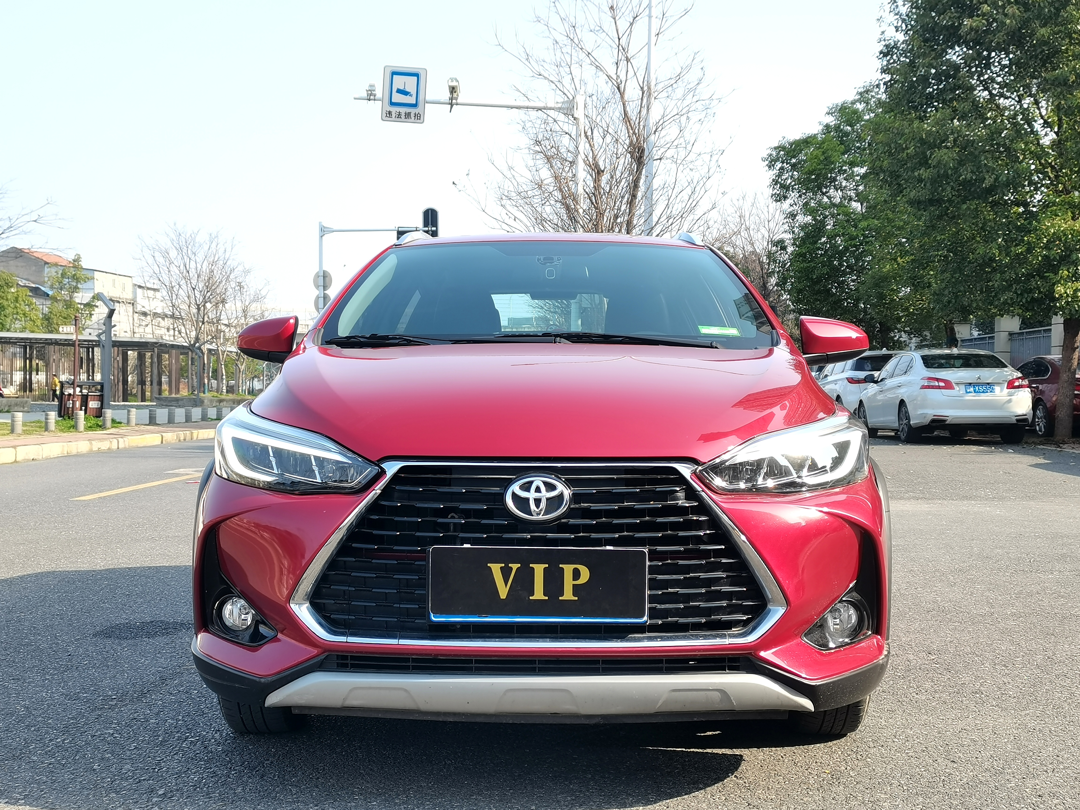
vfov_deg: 33.6
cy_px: 405
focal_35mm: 43
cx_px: 540
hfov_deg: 43.9
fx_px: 1342
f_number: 1.8
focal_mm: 5.58
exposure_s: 1/338
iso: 50
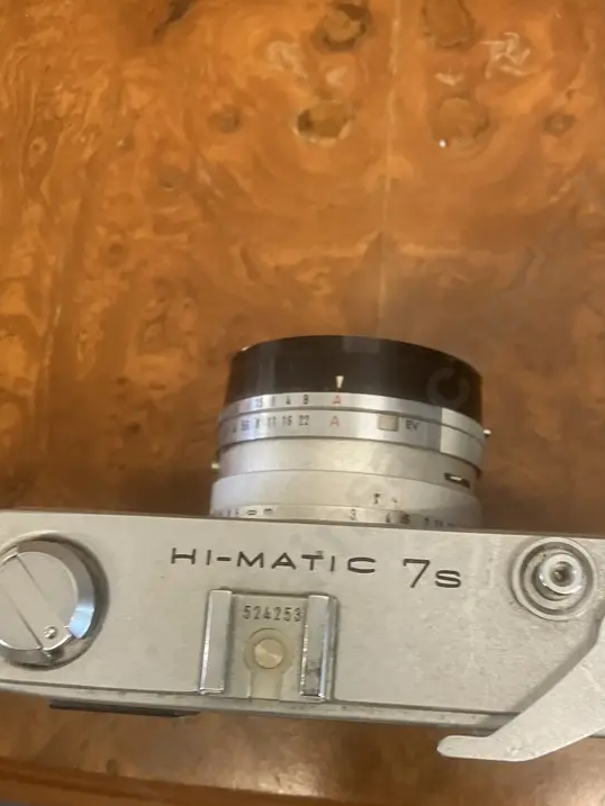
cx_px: 358
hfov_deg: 35.9
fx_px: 932
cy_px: 508
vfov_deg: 46.3
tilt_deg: -81.8
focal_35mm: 40
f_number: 1.8
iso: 320
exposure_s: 1/33
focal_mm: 3.99
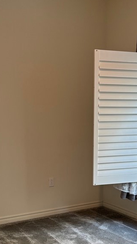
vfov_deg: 39.1
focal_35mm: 51
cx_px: 91
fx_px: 329
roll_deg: -0.9
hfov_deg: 23.4
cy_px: 194
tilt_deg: -13.7
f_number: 1.6
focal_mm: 5.96
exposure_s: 1/60
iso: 100
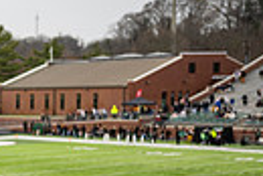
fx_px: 783
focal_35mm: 107
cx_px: -237
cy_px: 189
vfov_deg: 12.6
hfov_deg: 15.7
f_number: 2.8
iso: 160
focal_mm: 24
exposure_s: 1/500
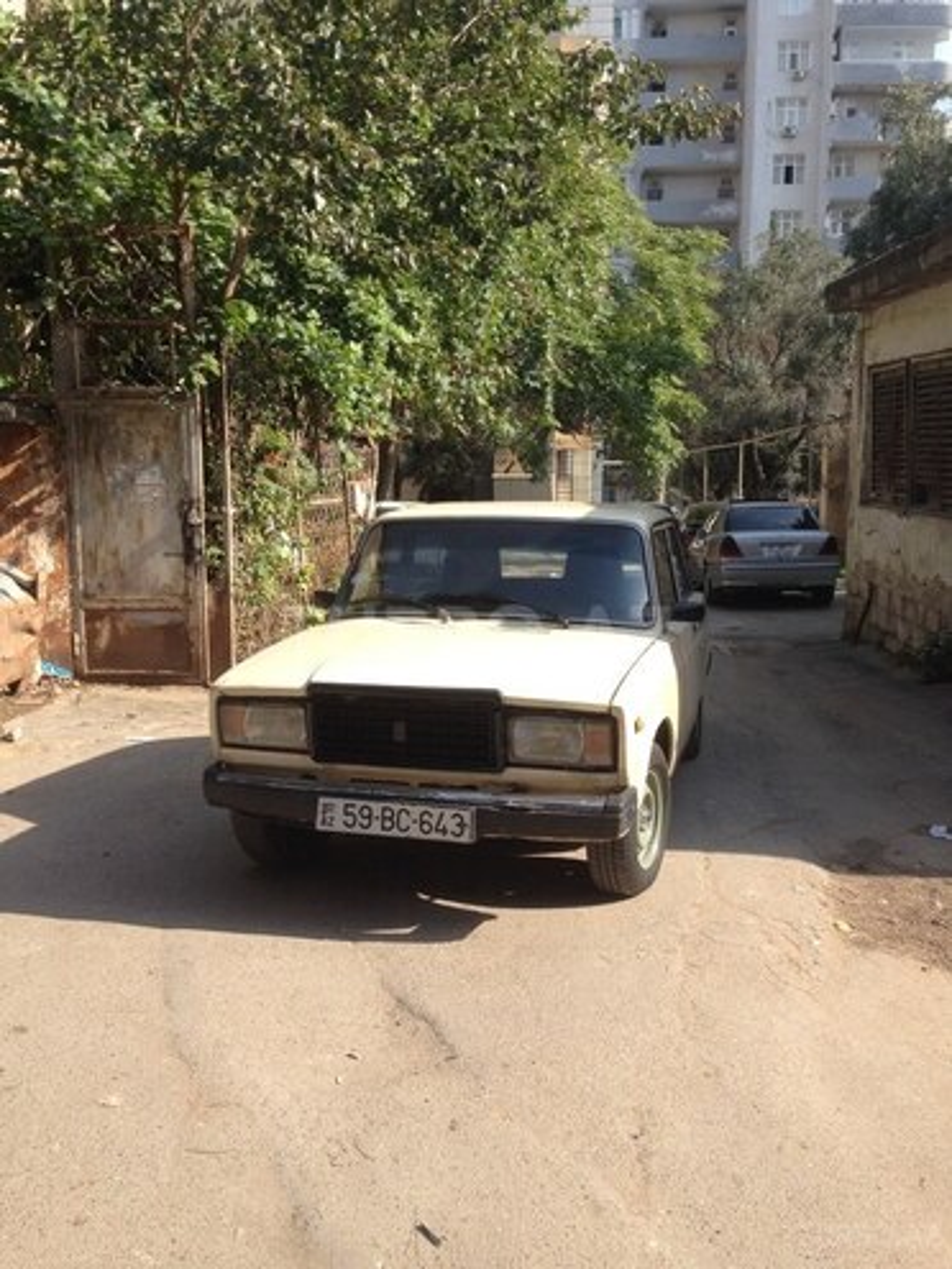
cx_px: 476
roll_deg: +0.3
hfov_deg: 42.9
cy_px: 634
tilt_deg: -5.6
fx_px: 1210
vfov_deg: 55.4
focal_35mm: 33
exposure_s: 1/589
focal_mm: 4.12
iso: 50
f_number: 2.4
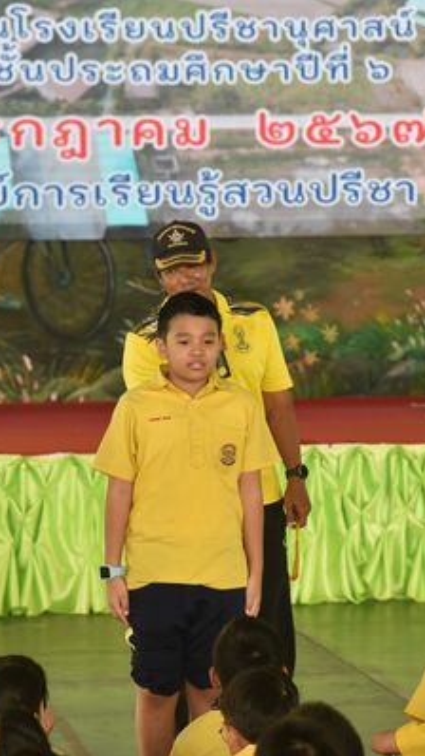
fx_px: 3324
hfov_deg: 7.3
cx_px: 243
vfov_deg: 13.0
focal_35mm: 166
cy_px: 378
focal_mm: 105
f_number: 4
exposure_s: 1/250
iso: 1600
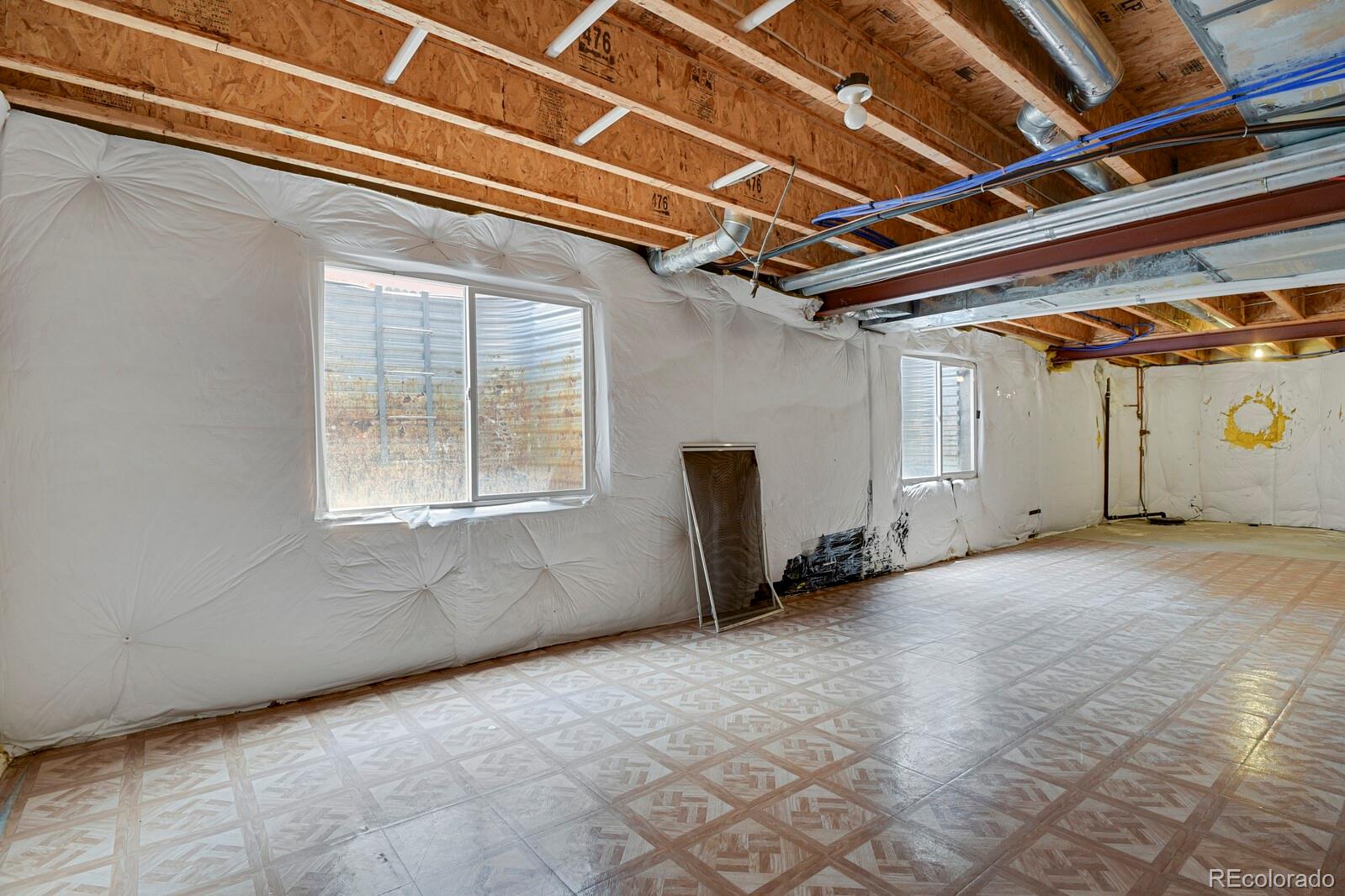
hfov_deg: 93.3
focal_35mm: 17
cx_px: 672
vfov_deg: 70.4
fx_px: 635
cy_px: 448
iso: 250
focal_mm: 17
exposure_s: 1.3
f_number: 8
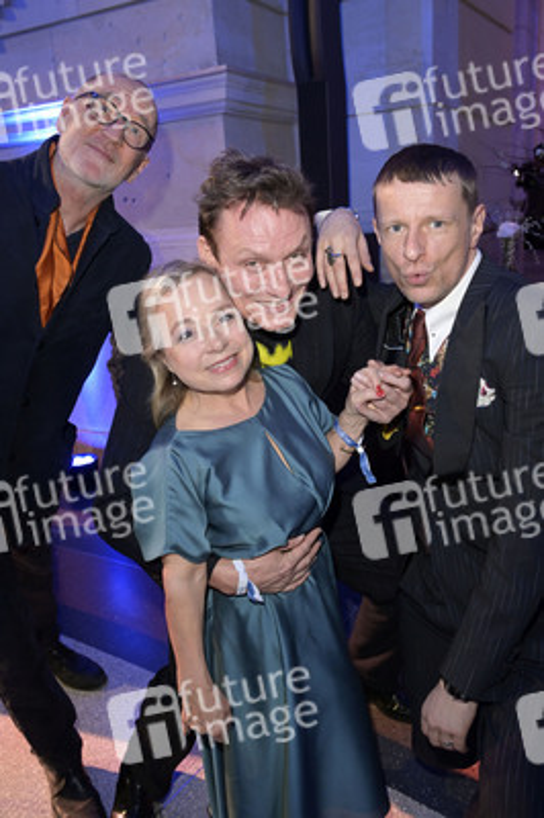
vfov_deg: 60.3
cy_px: 409
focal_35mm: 31
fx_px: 704
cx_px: 272
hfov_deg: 42.3
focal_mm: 31
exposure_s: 1/50
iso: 2500
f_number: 5.6
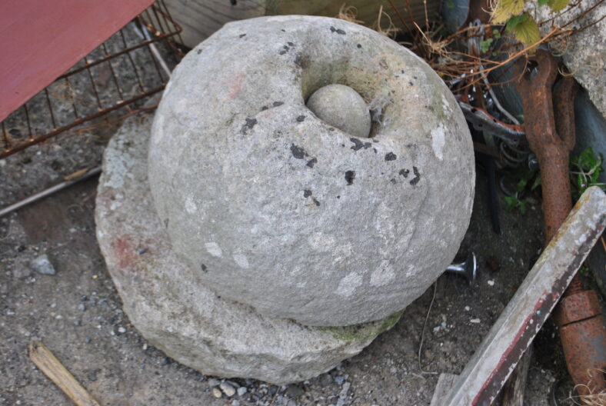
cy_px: 203
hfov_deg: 41.1
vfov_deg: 28.2
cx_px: 303
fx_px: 809
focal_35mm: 48
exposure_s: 1/60
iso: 200
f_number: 4.8
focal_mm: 32
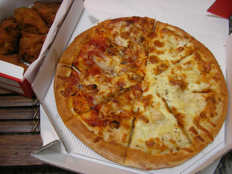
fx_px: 255
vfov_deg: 37.7
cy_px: 87
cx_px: 116
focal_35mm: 38
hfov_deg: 49.0
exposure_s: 1/13
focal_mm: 6
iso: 100
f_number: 2.9
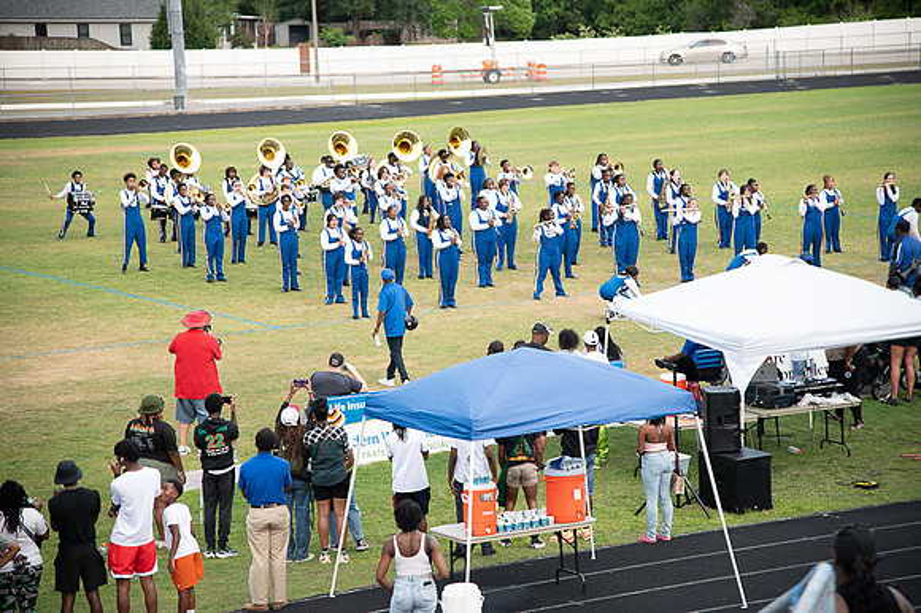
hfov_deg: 18.6
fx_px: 2812
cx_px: 460
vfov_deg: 12.4
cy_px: 306
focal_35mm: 110
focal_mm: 110
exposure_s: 1/200
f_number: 4
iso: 400
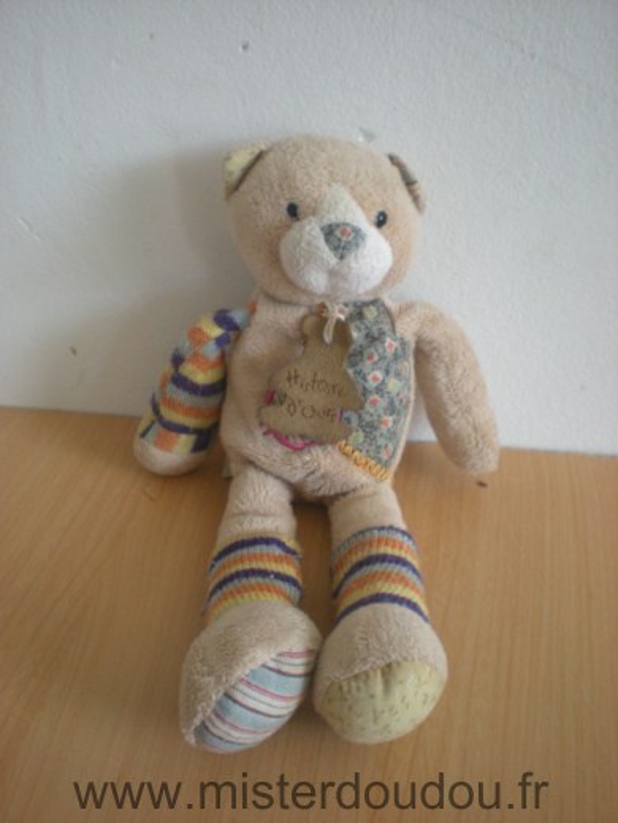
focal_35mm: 38
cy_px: 412
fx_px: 905
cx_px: 309
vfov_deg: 49.0
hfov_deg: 37.7
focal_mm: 6.3
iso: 200
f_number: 3.1
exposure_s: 1/56
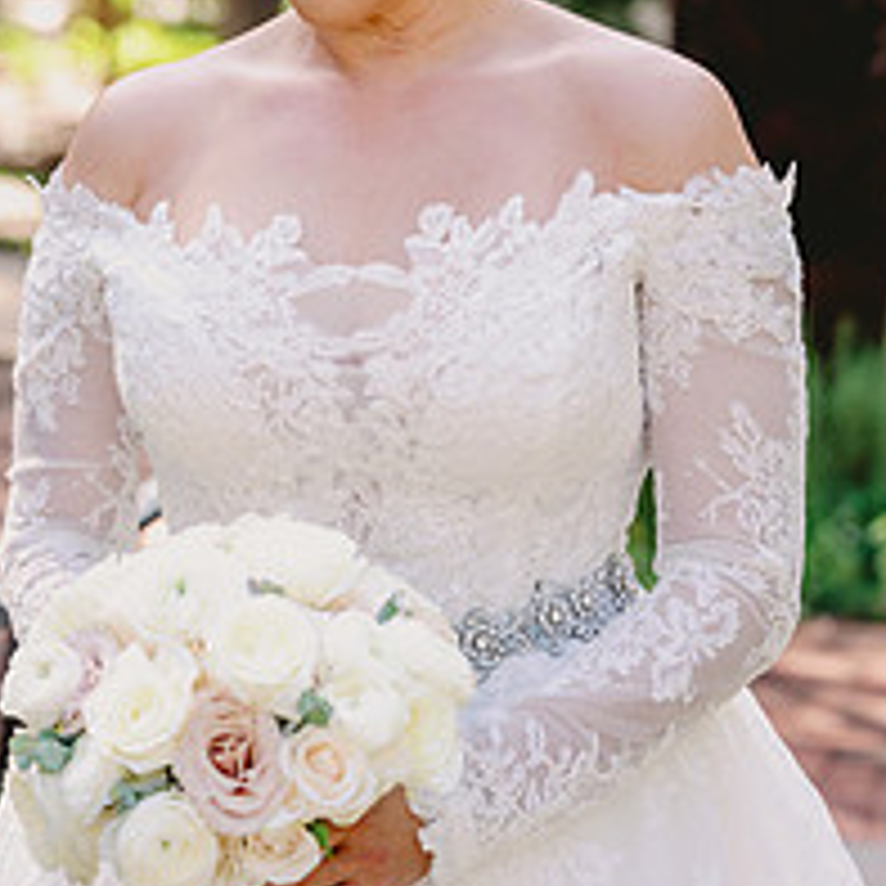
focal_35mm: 136
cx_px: 288
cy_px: 234
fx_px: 3938
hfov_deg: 12.8
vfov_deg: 12.8
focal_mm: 70
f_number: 3.5
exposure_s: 1/400
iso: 400
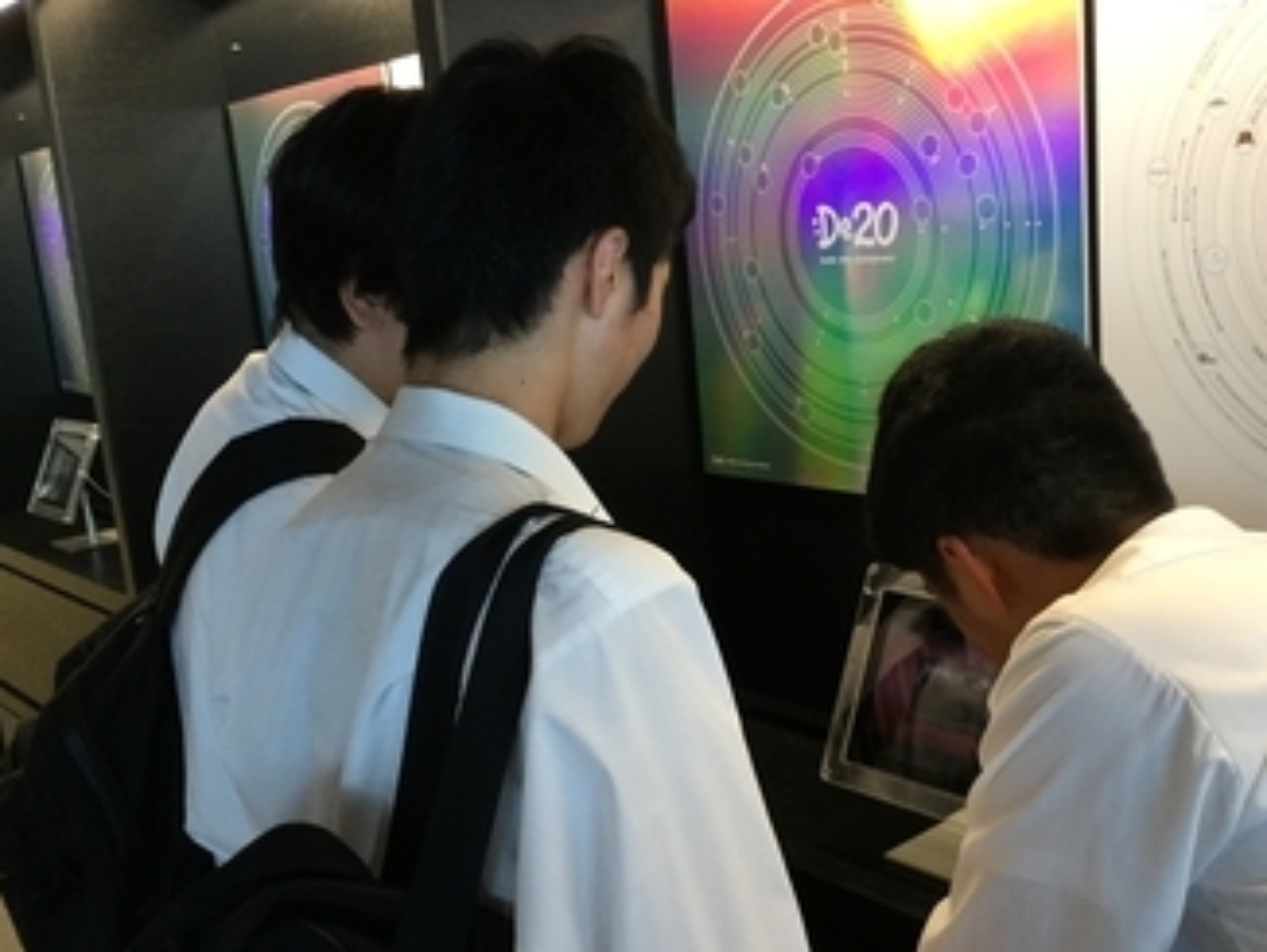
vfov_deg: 37.7
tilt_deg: -12.9
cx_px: 770
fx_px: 1392
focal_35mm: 38
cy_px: 521
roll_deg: +3.4
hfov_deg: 48.6
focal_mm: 3.3
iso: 80
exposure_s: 1/30
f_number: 2.4
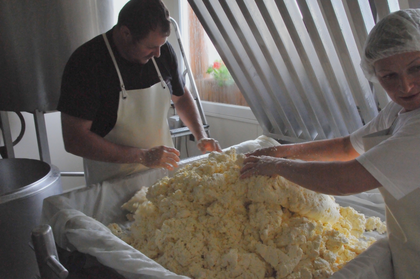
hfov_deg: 53.2
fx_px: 419
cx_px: 210
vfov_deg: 36.8
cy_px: 140
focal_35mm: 36
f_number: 8
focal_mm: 24
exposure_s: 1/125
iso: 3200
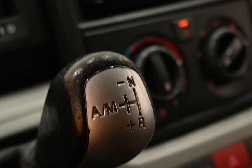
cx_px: 97
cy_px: 149
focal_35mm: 60
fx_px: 423
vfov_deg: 22.0
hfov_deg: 33.0
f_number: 4
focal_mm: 21.5
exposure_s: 1/30
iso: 900
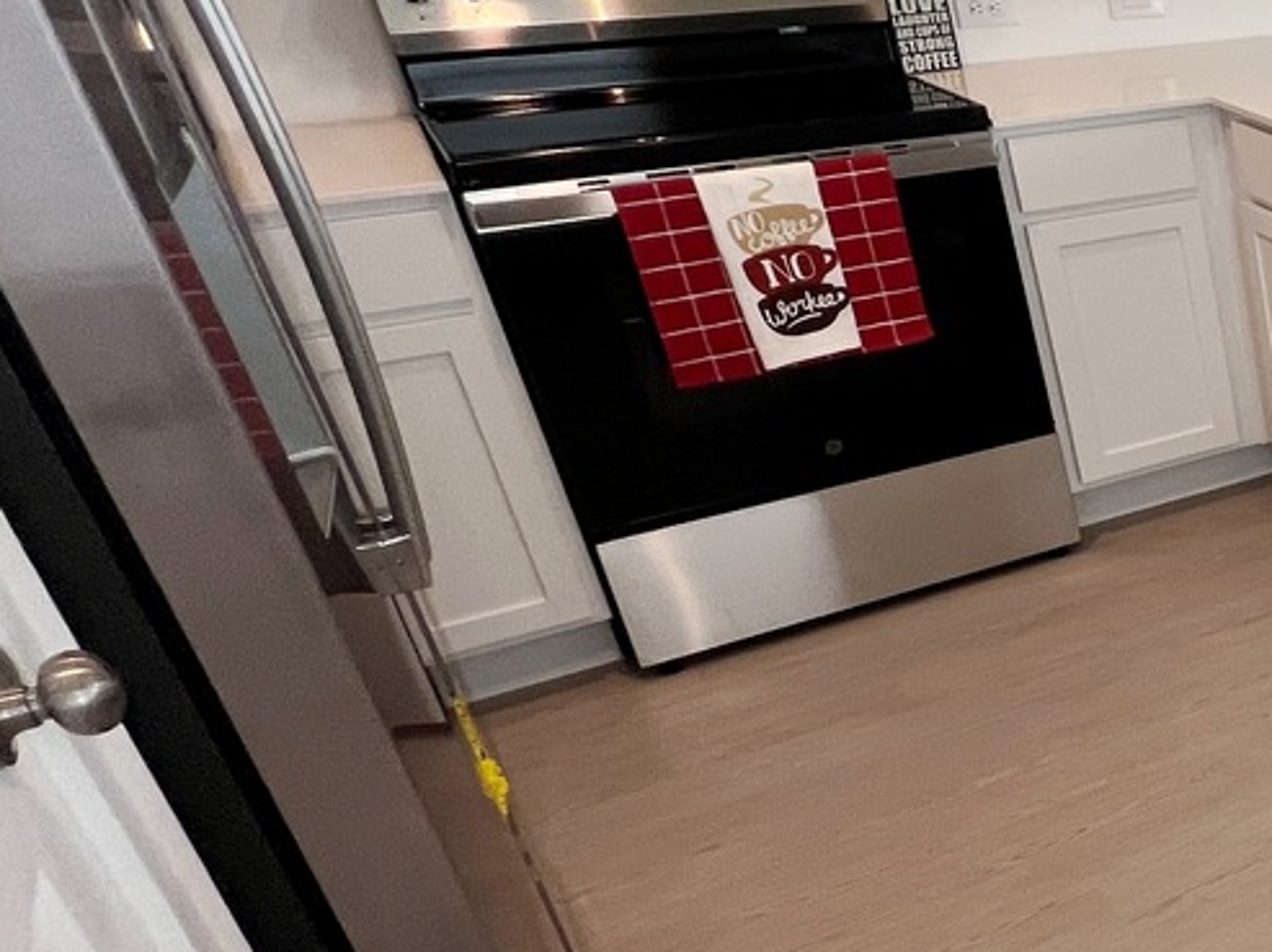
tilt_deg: -26.4
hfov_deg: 30.8
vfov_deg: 37.7
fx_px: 1395
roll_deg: -2.3
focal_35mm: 38
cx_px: 1832
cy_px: 501
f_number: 1.8
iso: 125
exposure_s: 1/120
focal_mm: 1.57
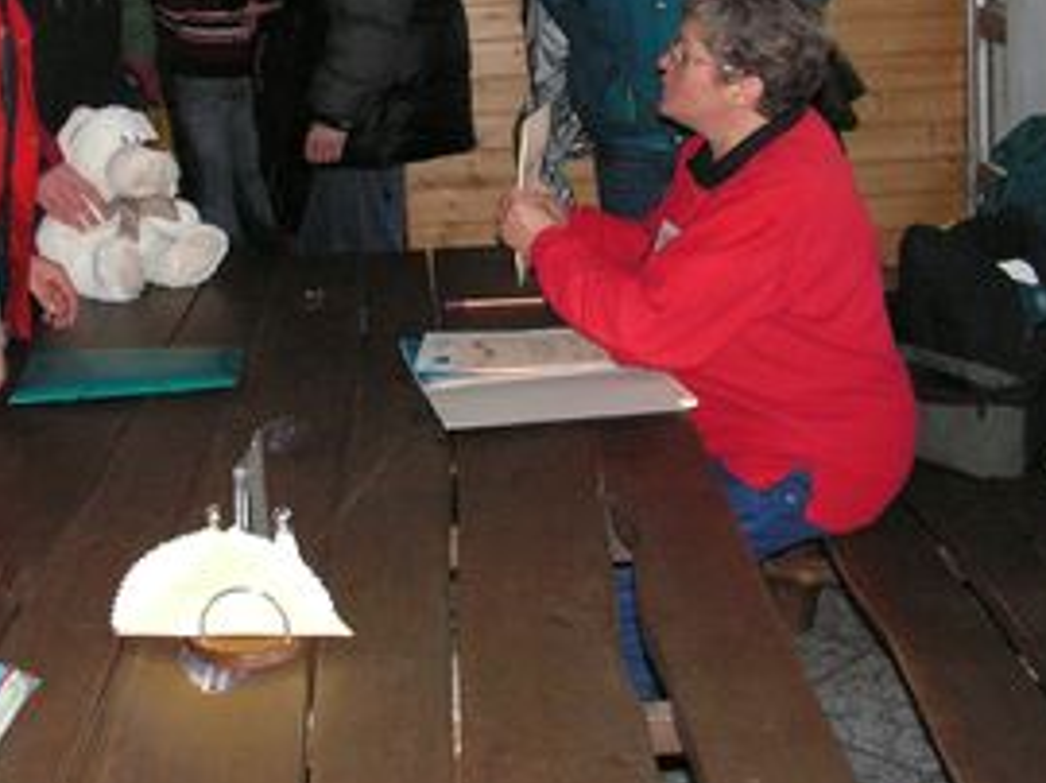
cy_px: 196
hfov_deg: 32.0
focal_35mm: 60
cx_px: 360
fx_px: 1811
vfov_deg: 24.1
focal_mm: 6
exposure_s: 1/40
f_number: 3.2
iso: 160
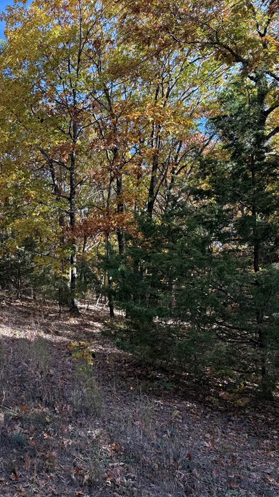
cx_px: -14
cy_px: 248
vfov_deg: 56.6
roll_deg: -0.2
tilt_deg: +2.3
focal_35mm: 35
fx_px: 461
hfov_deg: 30.7
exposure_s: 1/612
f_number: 1.78
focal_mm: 6.76
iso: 100
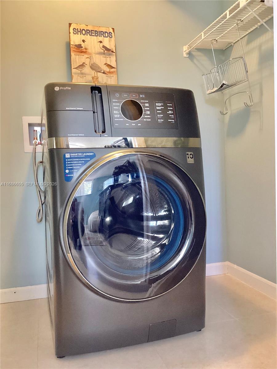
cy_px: 184
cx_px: 138
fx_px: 331
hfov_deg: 45.4
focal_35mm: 31
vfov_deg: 58.4
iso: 400
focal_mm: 3.3
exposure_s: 1/33
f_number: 2.4
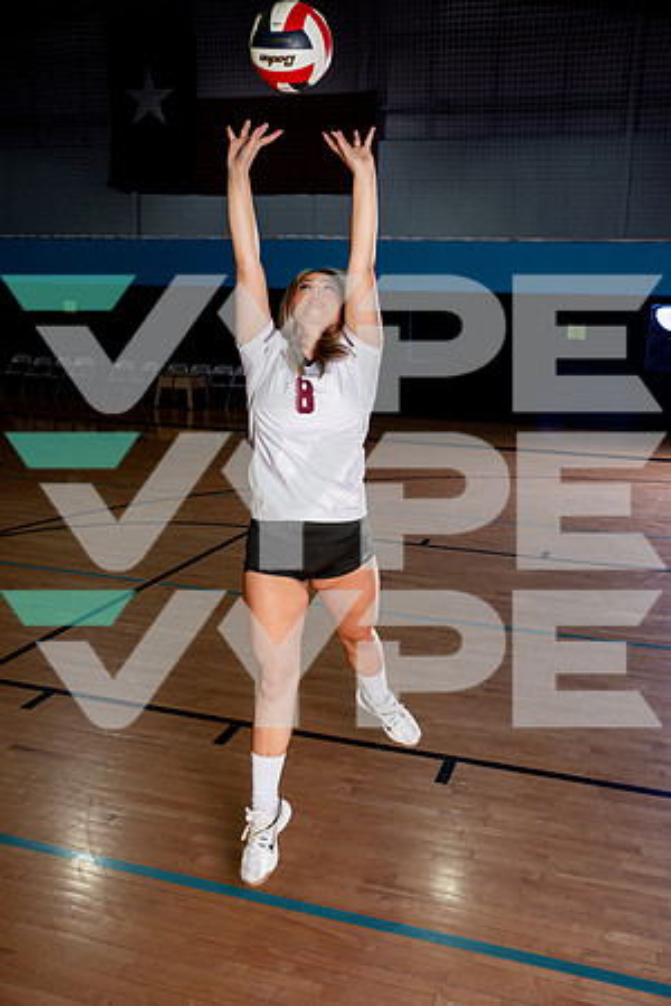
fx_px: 978
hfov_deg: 37.9
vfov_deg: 54.4
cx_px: 336
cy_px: 503
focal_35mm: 35
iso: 500
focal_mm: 35
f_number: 7.1
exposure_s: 1/200
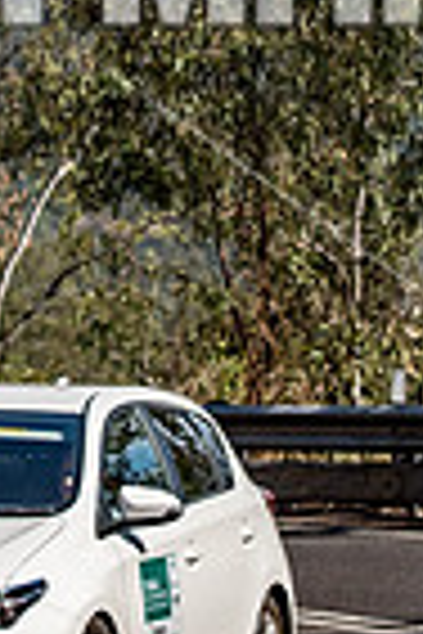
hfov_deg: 3.4
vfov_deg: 5.1
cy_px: -36
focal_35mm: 406
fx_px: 7155
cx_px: -40
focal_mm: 85
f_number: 5
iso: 250
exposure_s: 1/4000
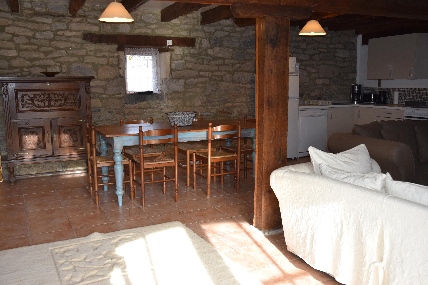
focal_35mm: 36
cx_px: 214
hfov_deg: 53.1
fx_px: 428
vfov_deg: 36.9
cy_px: 142
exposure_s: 1/125
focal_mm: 24
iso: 560
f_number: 5.6
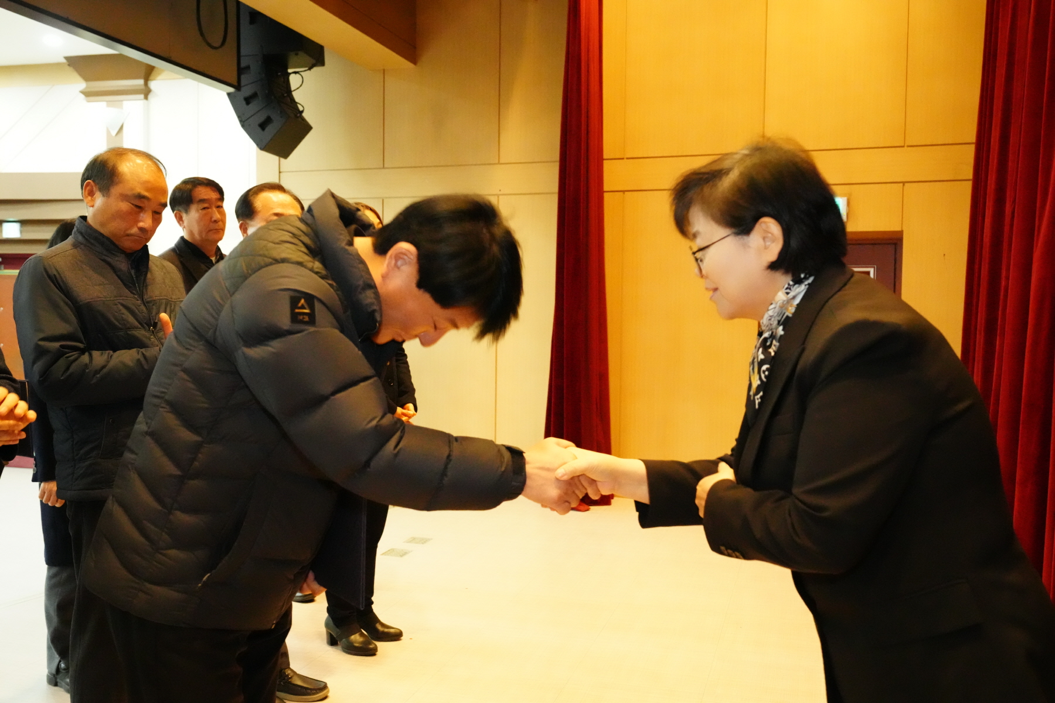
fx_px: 996
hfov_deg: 55.8
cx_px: 528
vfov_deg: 38.9
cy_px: 352
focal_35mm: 34
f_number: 5.6
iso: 16000
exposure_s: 1/160
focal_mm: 34
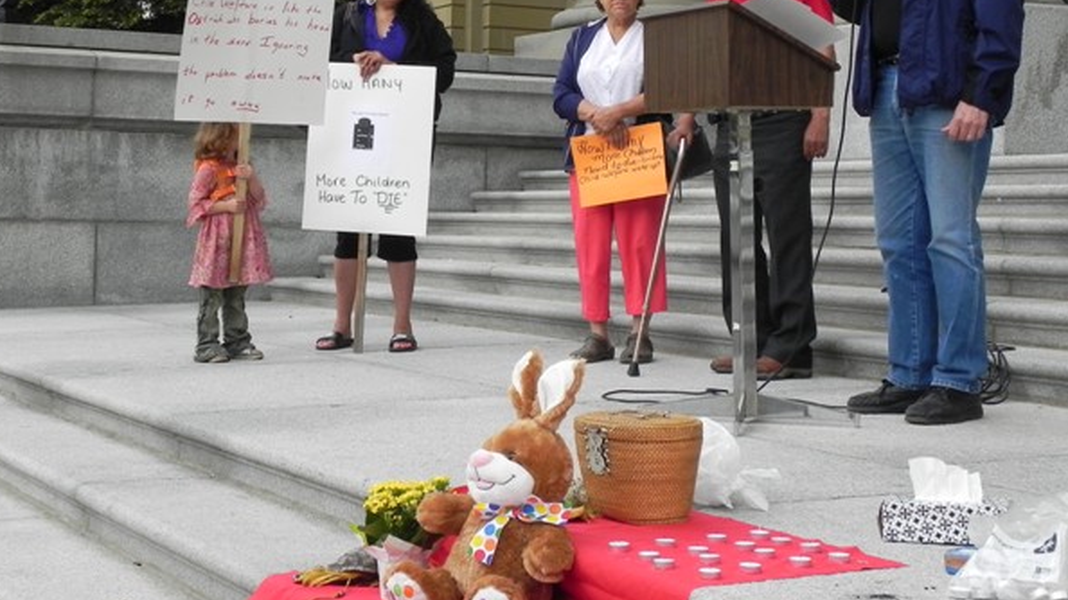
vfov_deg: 16.9
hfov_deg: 29.7
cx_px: 546
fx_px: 2010
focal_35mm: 71
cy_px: 194
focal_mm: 10.3
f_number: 6.3
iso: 160
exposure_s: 1/118
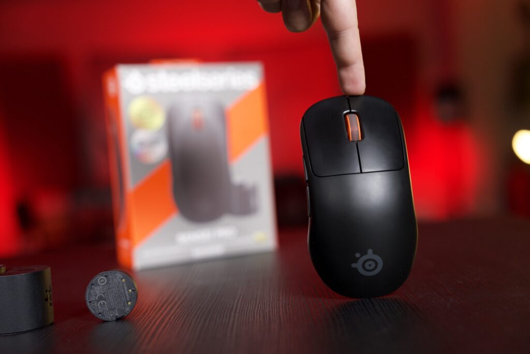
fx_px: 707
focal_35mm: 48
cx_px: 265
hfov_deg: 41.1
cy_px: 177
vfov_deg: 28.1
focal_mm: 48
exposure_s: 1/100
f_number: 2.8
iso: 800
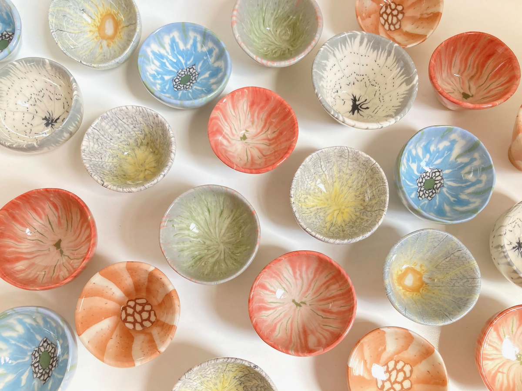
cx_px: 261
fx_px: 422
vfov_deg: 49.7
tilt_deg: -74.0
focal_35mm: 28
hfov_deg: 63.4
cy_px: 196
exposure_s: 1/97
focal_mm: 3.99
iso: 80
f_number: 1.8
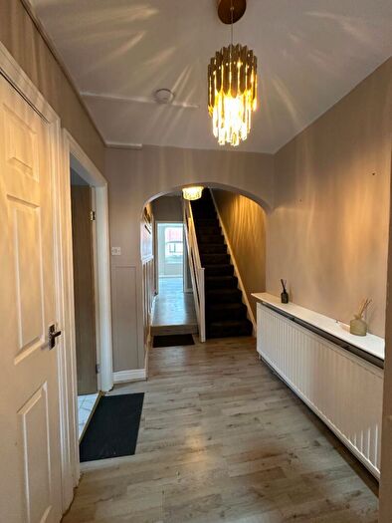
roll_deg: +0.5
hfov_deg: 85.7
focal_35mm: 14
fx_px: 211
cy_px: 262
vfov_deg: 102.1
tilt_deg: -2.8
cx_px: 196
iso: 320
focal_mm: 2.22
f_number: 2.2
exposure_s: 1/50
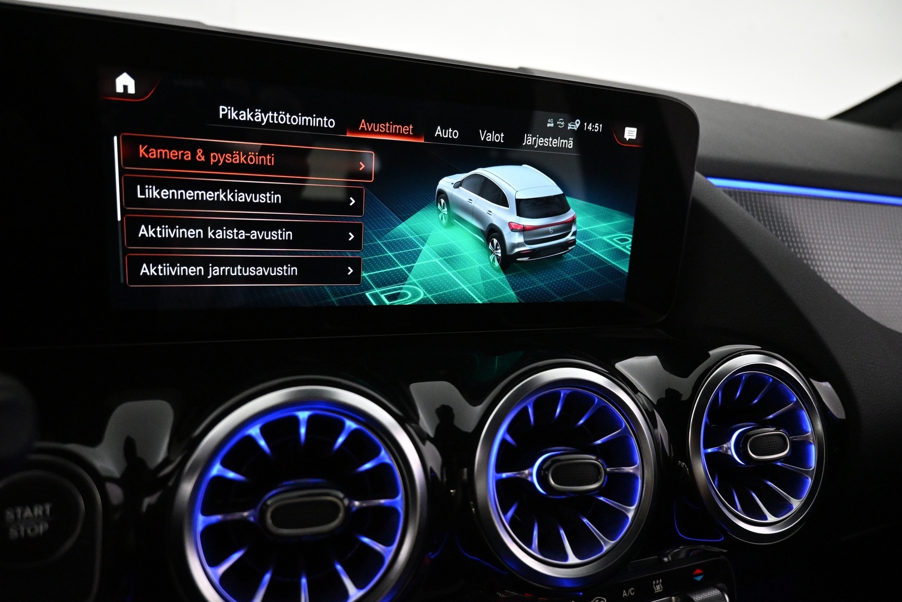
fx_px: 601
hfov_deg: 73.7
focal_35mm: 24
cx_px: 451
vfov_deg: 53.1
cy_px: 301
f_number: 3.5
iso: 4000
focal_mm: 16
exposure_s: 1/160
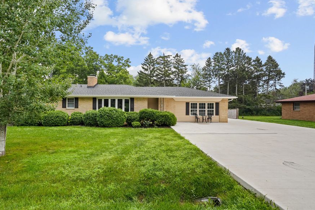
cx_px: 139
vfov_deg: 59.5
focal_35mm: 21
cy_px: 104
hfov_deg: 80.9
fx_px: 184
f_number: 5.6
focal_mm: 18
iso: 400
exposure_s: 1/125
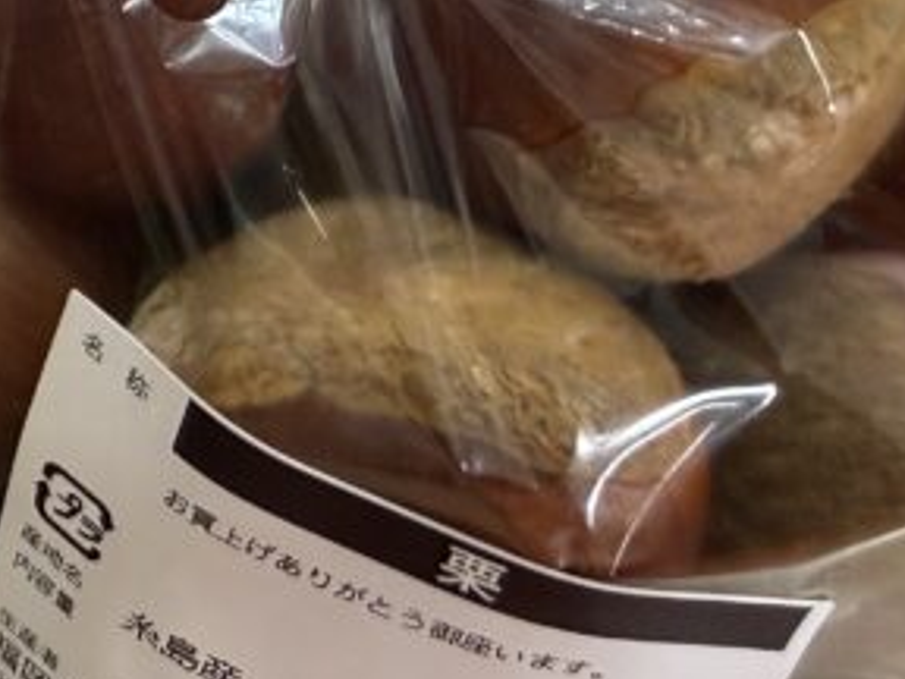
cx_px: -270
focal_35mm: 80
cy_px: -182
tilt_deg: -43.8
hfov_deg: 22.0
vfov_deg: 17.4
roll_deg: -5.2
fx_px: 2092
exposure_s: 1/120
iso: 320
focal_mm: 2.22
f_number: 2.2
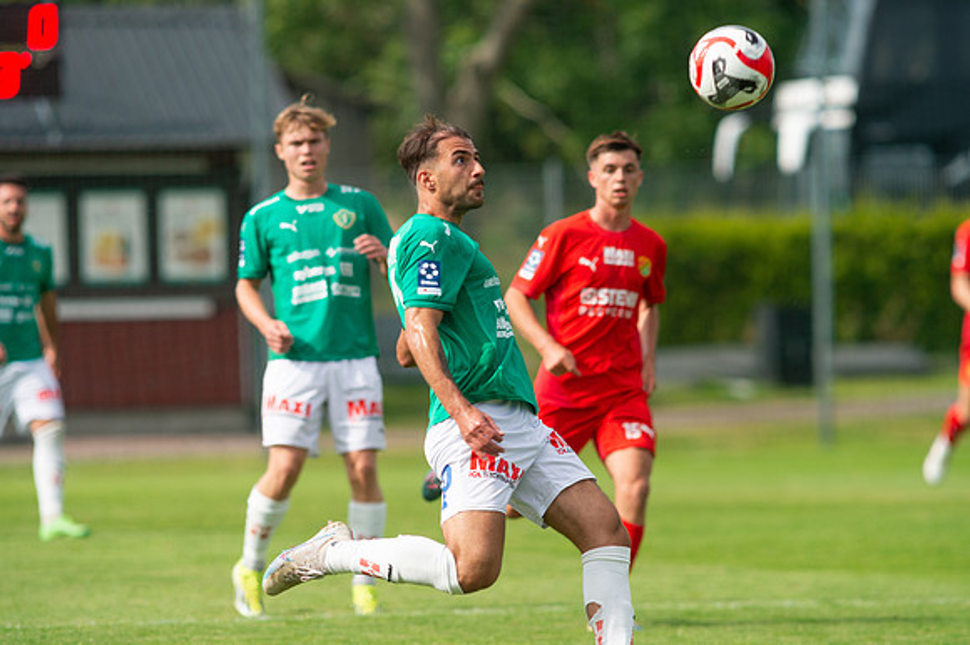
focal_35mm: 428
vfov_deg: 3.2
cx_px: 485
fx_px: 11517
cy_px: 322
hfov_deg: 4.8
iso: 280
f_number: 4.5
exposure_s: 1/1600
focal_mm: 420
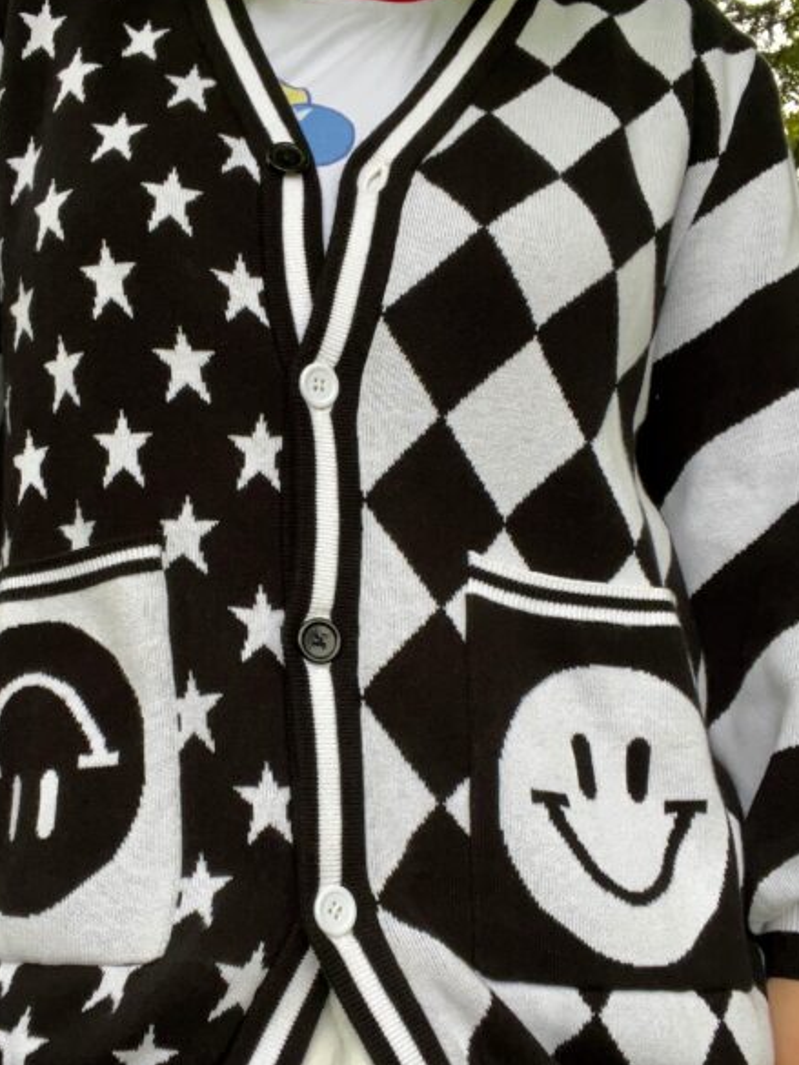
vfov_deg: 45.7
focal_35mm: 41
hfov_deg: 34.9
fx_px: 1261
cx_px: 278
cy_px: 586
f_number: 2.2
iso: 100
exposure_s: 1/96
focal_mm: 2.71
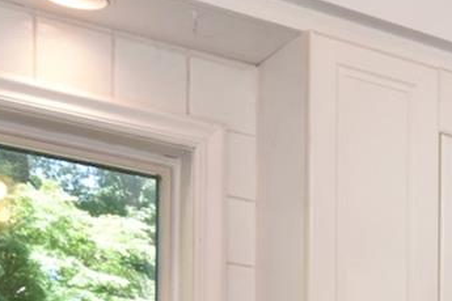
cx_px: 821
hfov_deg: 17.0
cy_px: 587
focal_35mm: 98
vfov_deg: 12.4
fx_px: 1230
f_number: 11
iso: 640
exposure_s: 1/25
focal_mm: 11
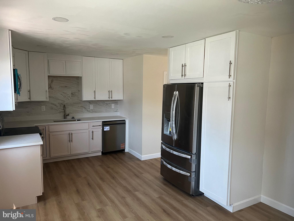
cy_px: 110
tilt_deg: -6.2
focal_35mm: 26
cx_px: 147
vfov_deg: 53.1
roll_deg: -0.1
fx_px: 221
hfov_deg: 67.3
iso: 80
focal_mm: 5.7
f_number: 1.5
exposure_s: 1/60
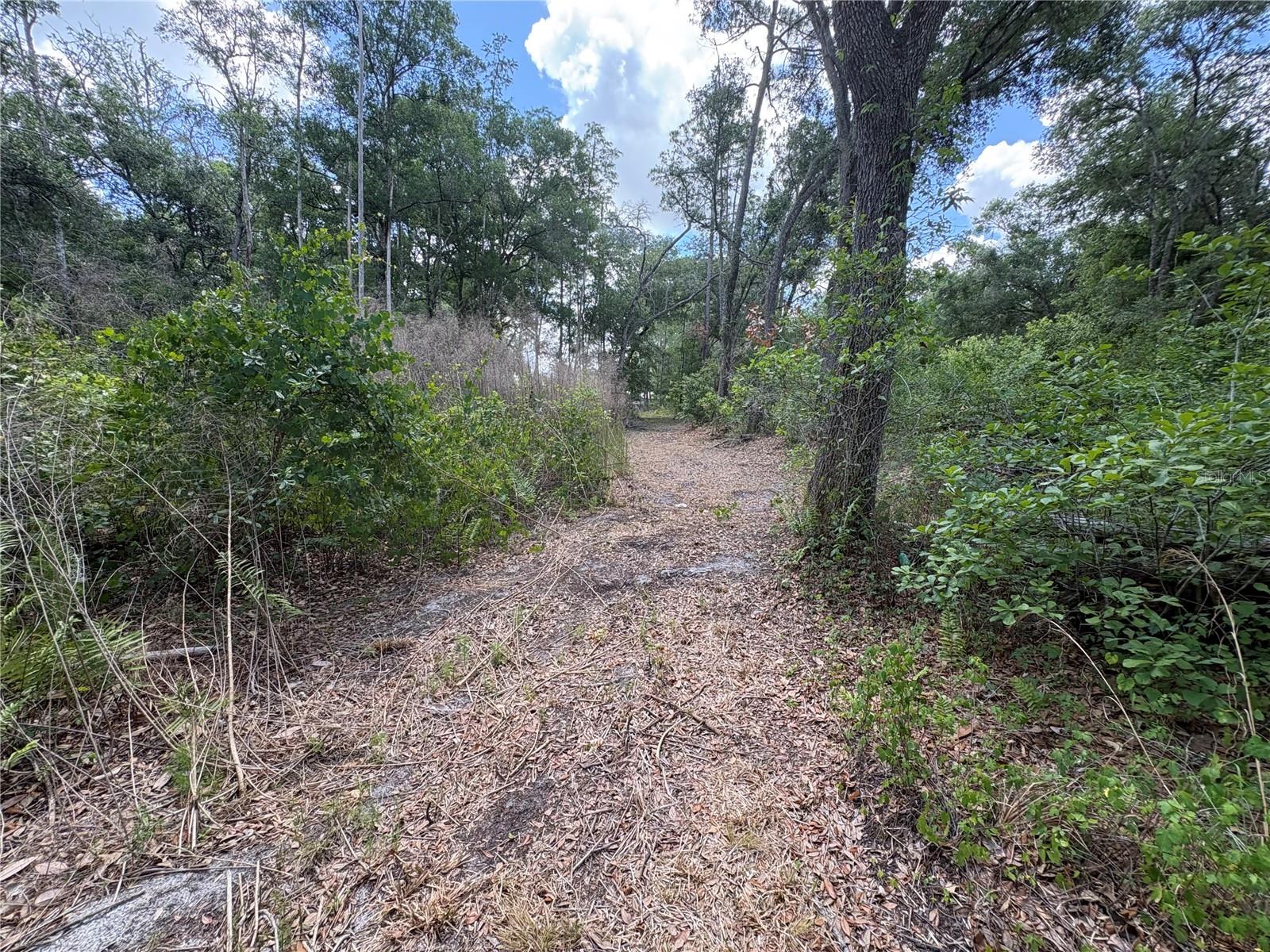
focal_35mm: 14
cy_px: 476
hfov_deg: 102.1
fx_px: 514
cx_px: 635
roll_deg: +0.2
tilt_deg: -6.3
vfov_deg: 85.7
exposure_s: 1/165
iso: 40
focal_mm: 2.22
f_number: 2.2
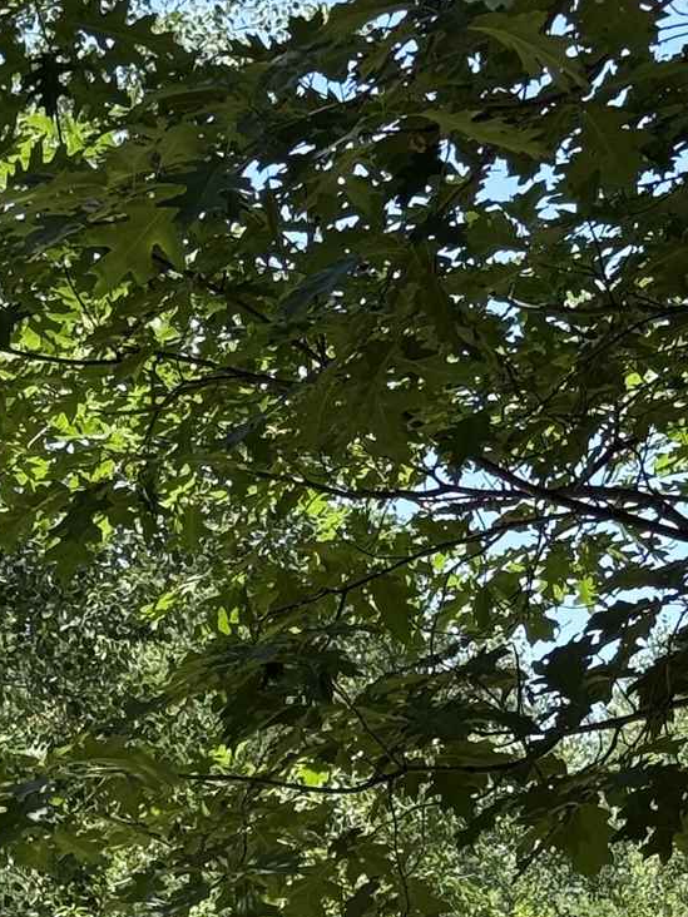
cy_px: 1315
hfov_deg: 9.8
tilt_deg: -0.2
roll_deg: +1.9
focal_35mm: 151
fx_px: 4002
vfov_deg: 12.5
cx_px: 407
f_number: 1.78
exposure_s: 1/1403
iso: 64
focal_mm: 6.76
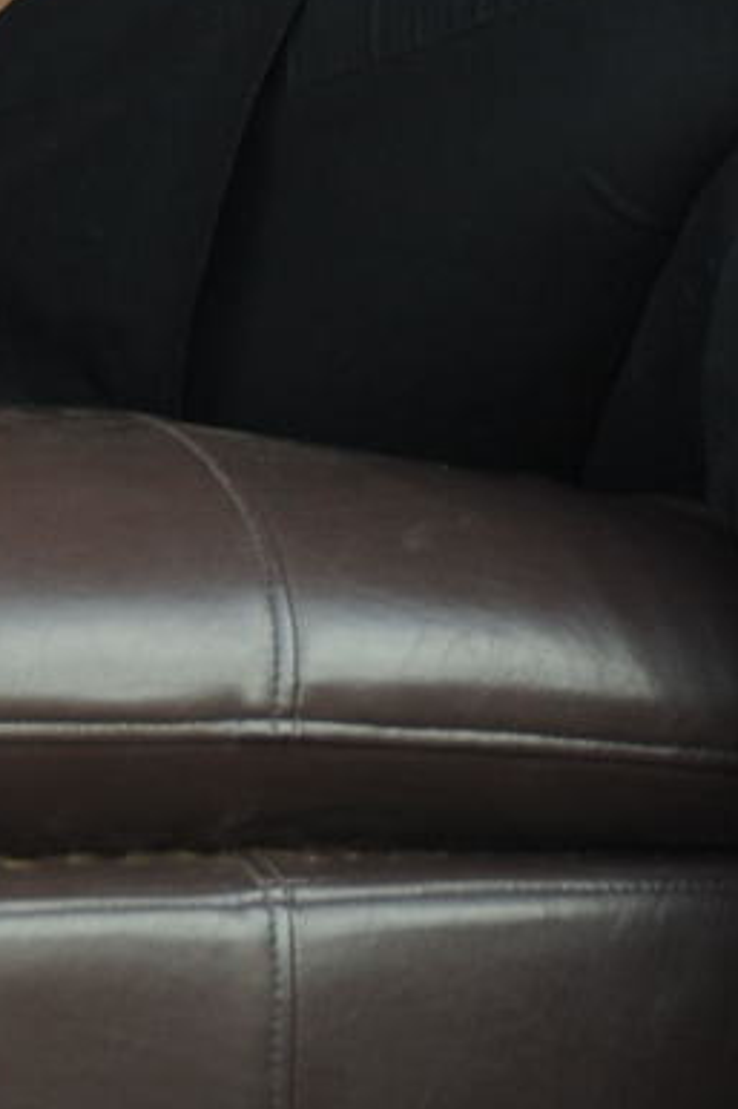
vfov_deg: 4.1
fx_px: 15326
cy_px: -86
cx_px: 392
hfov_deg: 2.8
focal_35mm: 498
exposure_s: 1/125
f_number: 6.3
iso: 640
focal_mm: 120
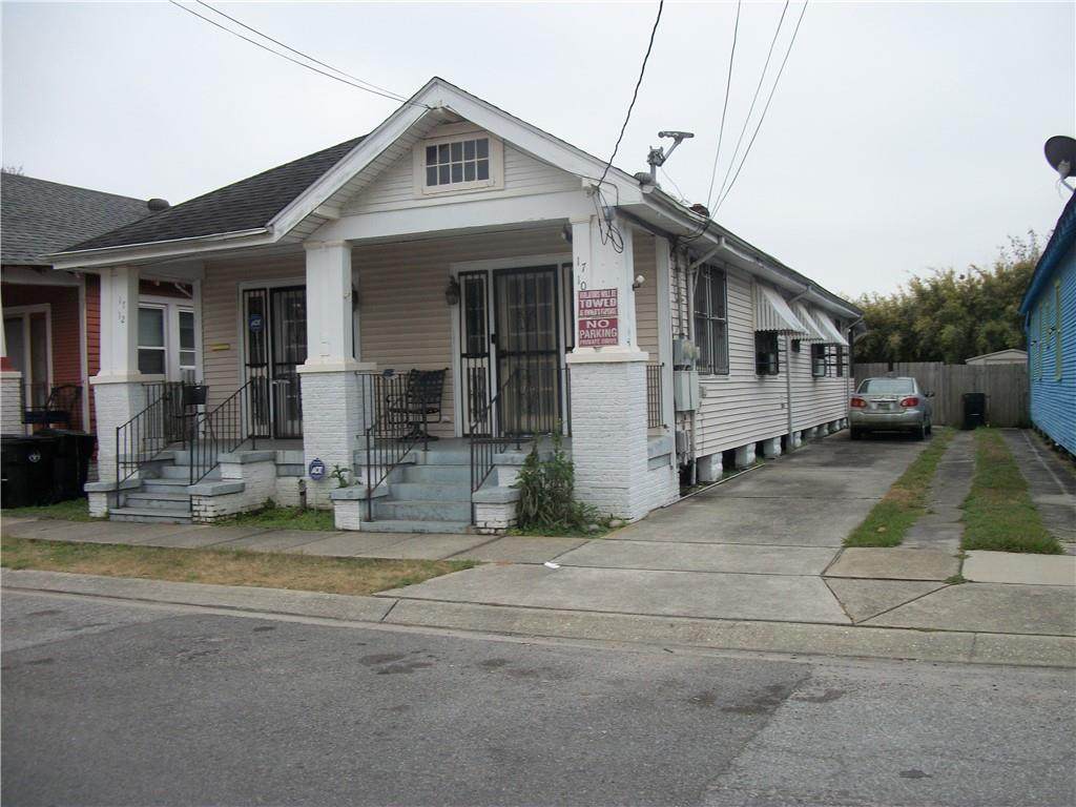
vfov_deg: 44.2
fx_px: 995
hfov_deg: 56.8
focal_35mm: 32
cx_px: 538
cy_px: 404
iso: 80
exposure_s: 1/125
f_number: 8.8
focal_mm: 5.7
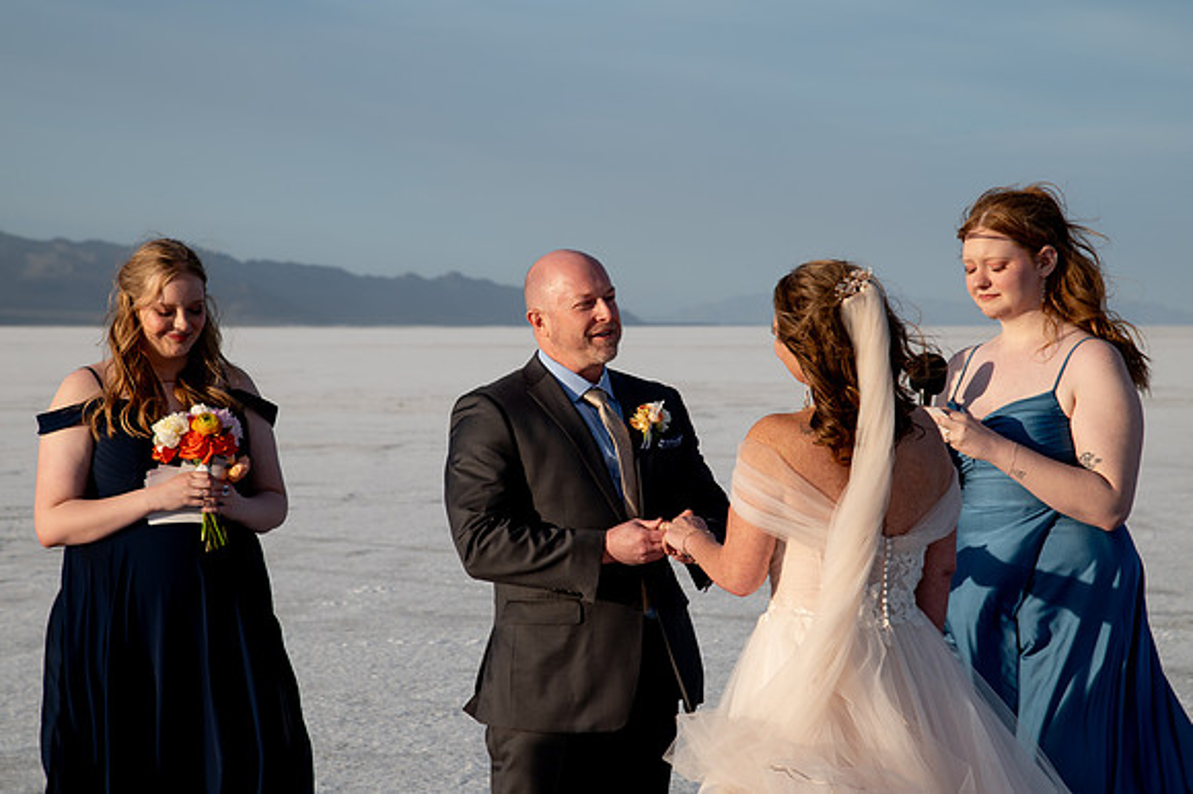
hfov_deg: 17.4
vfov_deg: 11.6
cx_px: 579
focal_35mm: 118
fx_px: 3898
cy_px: 371
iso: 200
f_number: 8
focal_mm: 98
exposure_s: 1/320
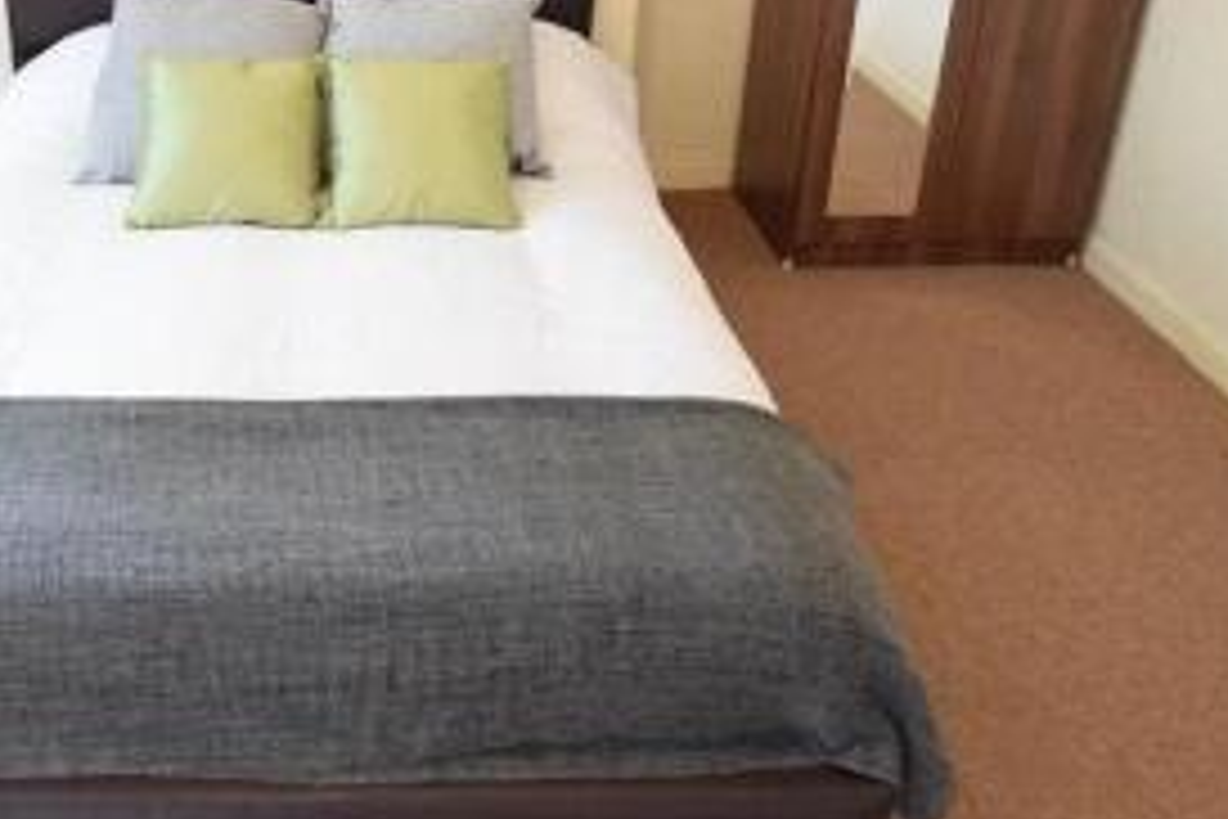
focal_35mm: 36
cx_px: 315
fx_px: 1228
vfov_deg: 35.8
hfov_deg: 51.0
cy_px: 182
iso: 3200
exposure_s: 1/60
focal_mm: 10
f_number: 4
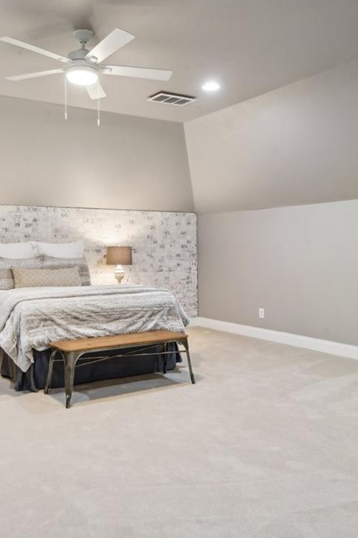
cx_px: 94
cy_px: 268
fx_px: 477
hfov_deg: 40.1
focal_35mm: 32
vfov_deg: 58.7
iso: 400
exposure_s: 1/5
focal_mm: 21
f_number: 8
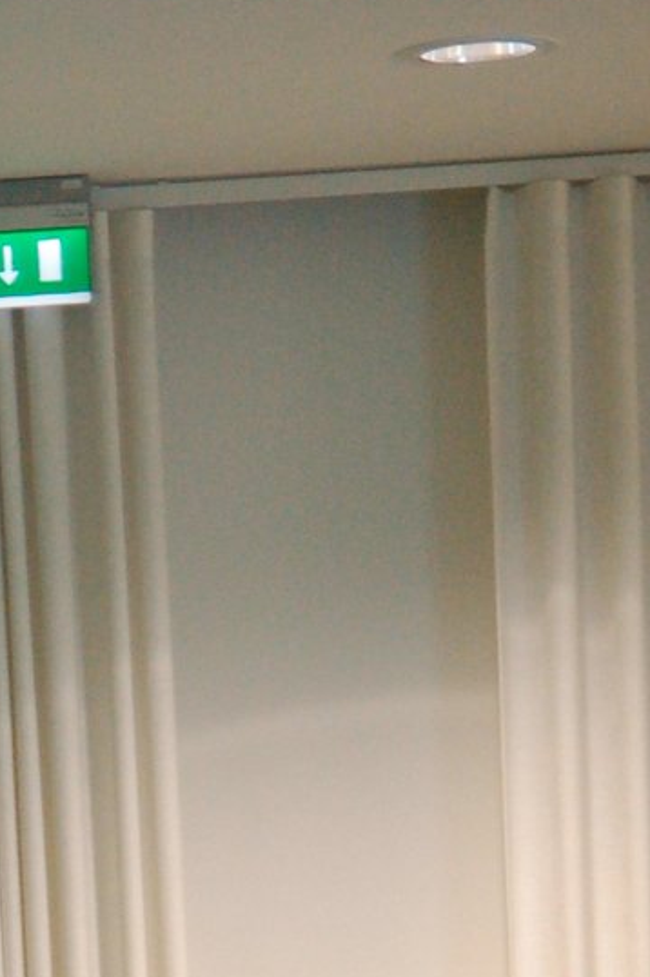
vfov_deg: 7.2
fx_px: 7565
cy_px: 1702
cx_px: -203
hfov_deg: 4.9
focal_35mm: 279
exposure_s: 1/125
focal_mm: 50
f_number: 3.2
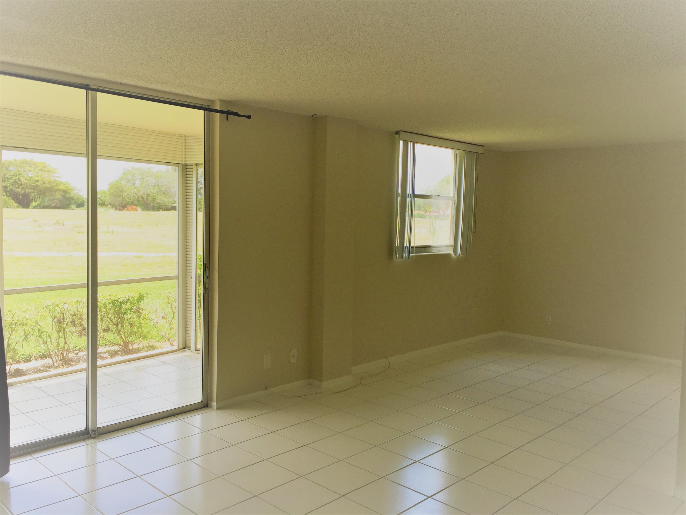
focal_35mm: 29
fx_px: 575
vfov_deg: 48.2
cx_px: 343
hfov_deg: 61.7
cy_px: 258
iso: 32
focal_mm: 4.15
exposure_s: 1/311
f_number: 2.2
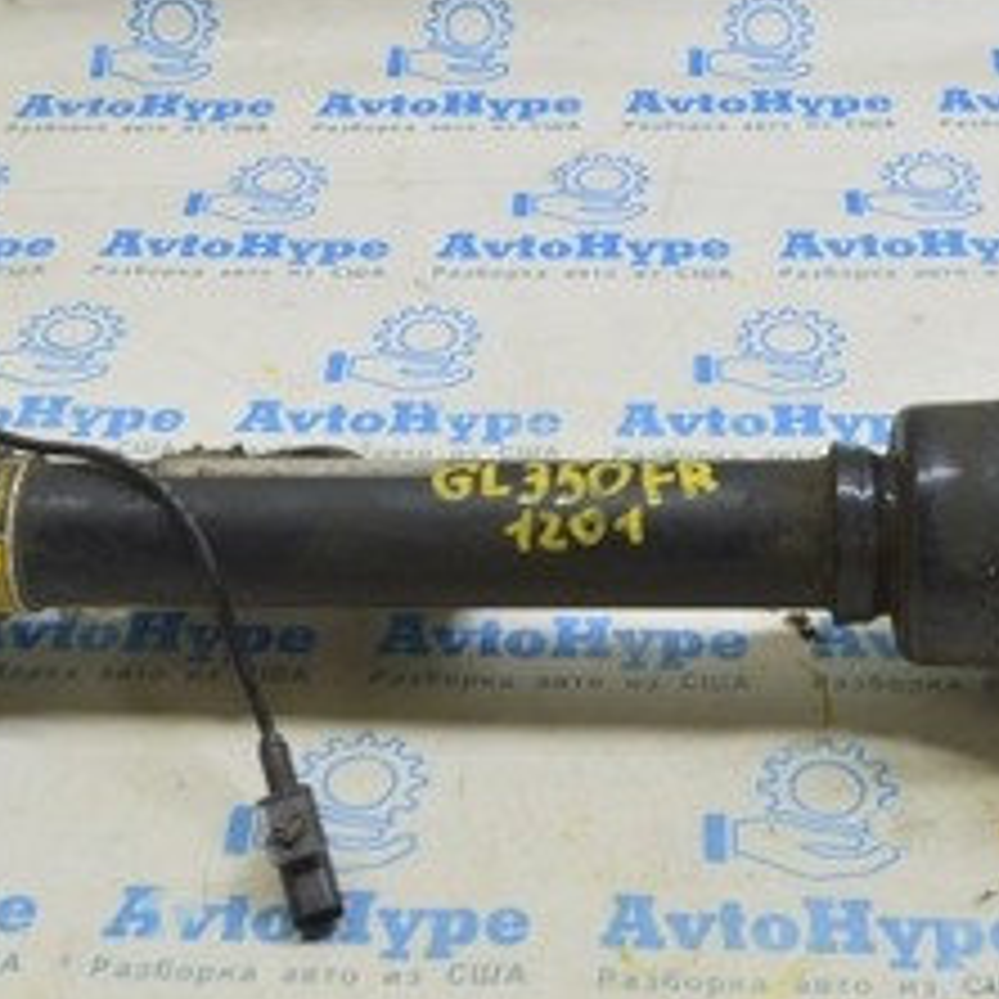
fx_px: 2155
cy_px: 245
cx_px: 477
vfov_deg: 25.8
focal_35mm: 66
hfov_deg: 26.1
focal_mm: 18
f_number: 5.6
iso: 400
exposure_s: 1/20
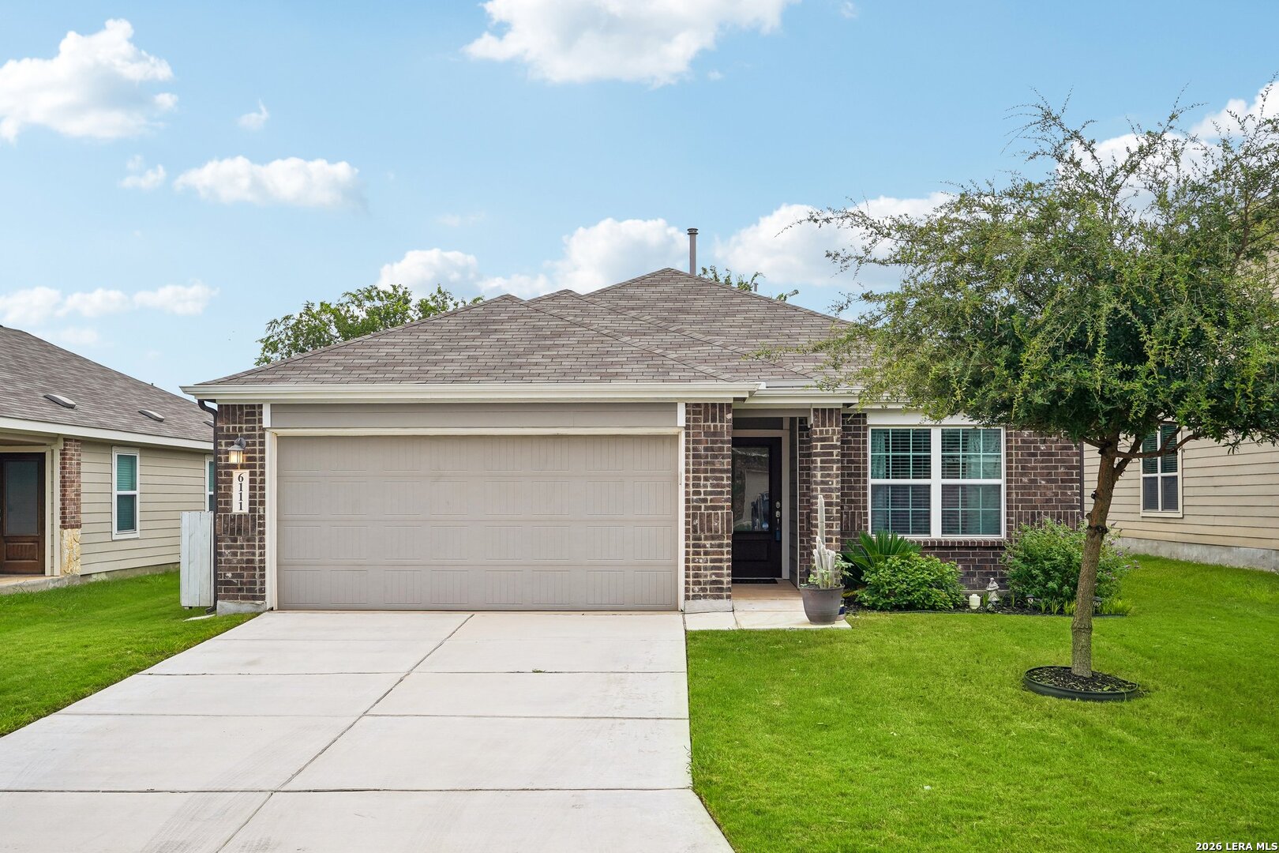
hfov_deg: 59.5
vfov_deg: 41.7
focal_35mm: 32
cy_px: 426
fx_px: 1119
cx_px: 640
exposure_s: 1/80
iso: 100
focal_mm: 31.5
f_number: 8
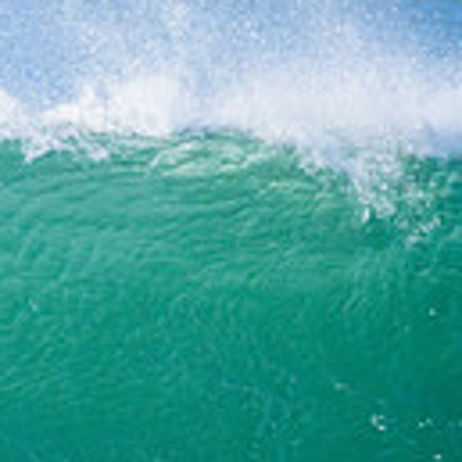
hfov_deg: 0.6
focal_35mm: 3048
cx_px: -526
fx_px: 46024
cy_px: 475
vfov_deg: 0.6
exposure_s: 1/2000
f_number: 11
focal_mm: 800
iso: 2200
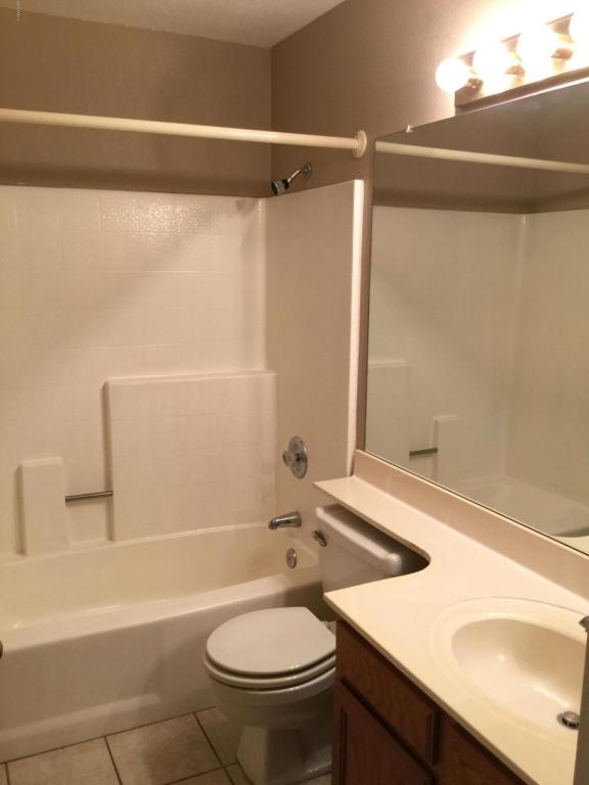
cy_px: 392
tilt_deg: -11.0
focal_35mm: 31
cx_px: 294
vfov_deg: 58.4
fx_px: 703
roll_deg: +0.0
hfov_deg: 45.4
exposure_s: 1/30
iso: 50
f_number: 2.4
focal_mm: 3.3
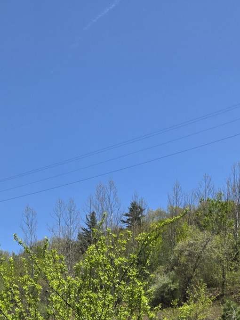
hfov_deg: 18.5
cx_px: 8
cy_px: 512
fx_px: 720
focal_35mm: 78
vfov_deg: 20.5
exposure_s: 1/6809
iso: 80
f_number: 1.7
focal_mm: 6.25
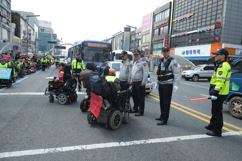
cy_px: 80
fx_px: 181
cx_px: 121
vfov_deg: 47.9
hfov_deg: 67.4
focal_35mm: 27
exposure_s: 1/600
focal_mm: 18
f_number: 4
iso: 250
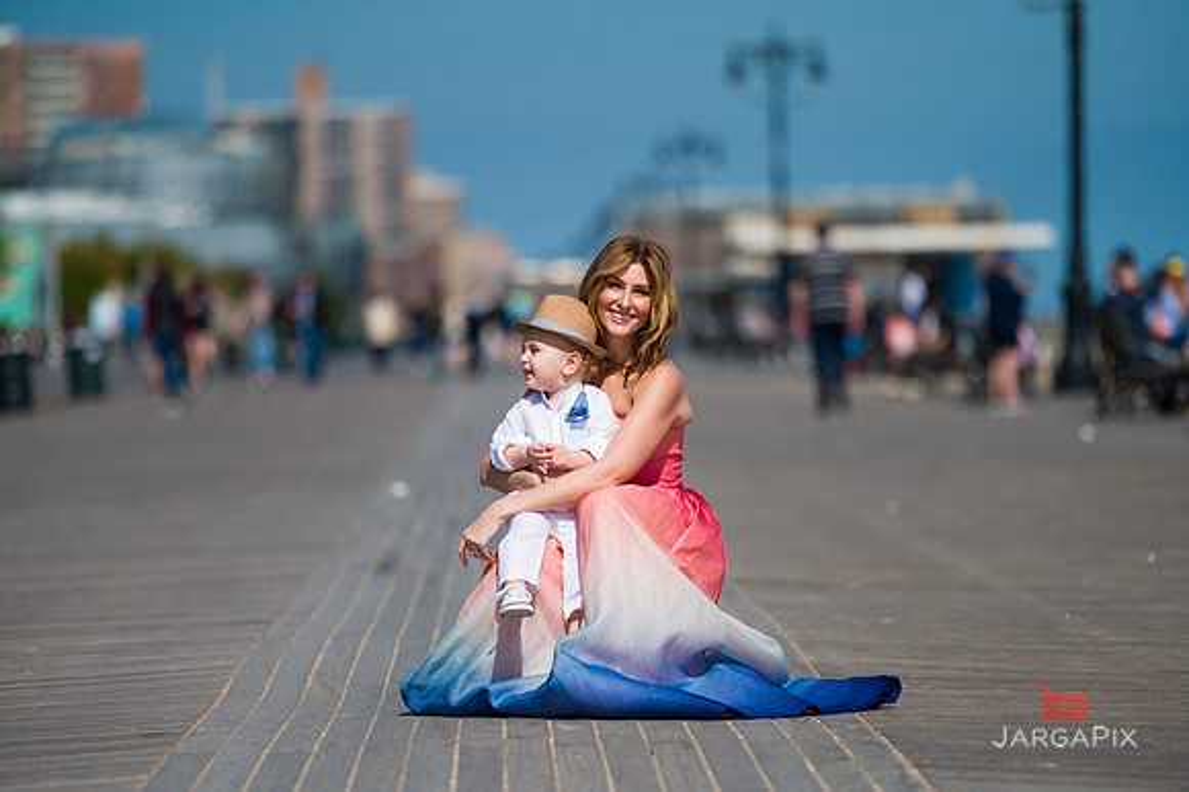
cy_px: 396
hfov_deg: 10.3
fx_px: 6602
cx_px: 594
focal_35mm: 200
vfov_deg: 6.9
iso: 200
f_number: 3.2
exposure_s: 1/8000
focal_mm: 200
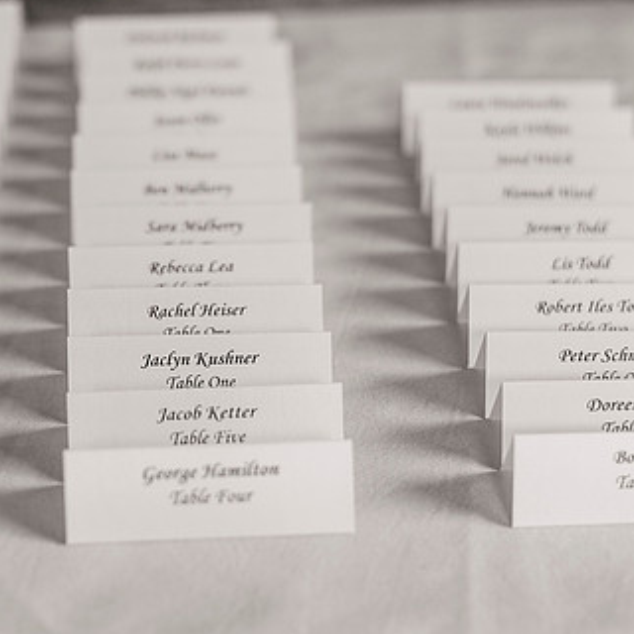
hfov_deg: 22.3
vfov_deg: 22.5
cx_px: 160
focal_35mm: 77
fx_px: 1596
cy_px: 305
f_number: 2.8
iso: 640
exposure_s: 1/640
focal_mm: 50
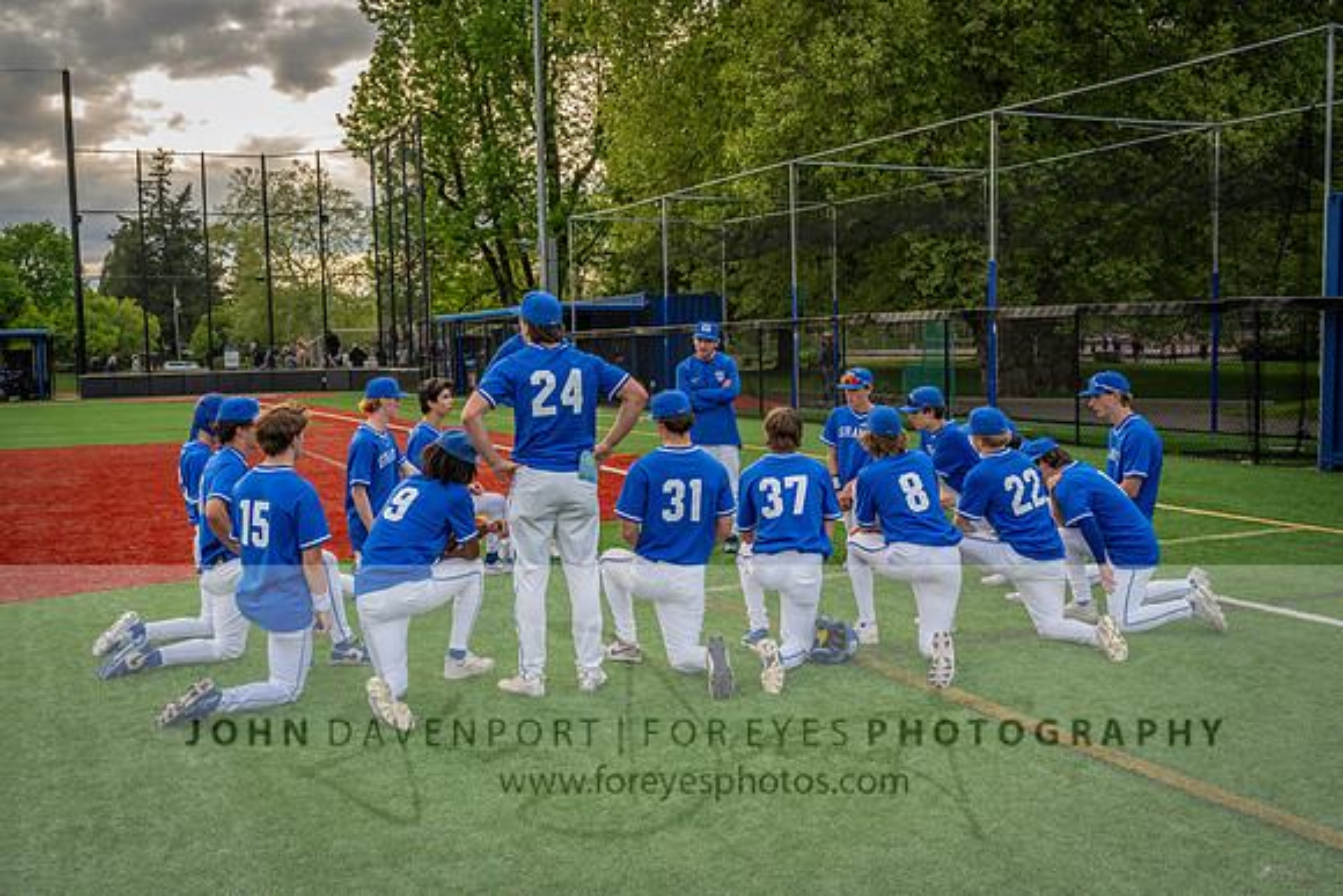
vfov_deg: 36.0
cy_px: 448
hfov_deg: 51.9
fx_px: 1381
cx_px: 672
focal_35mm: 37
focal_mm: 37
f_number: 8
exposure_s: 1/320
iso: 640
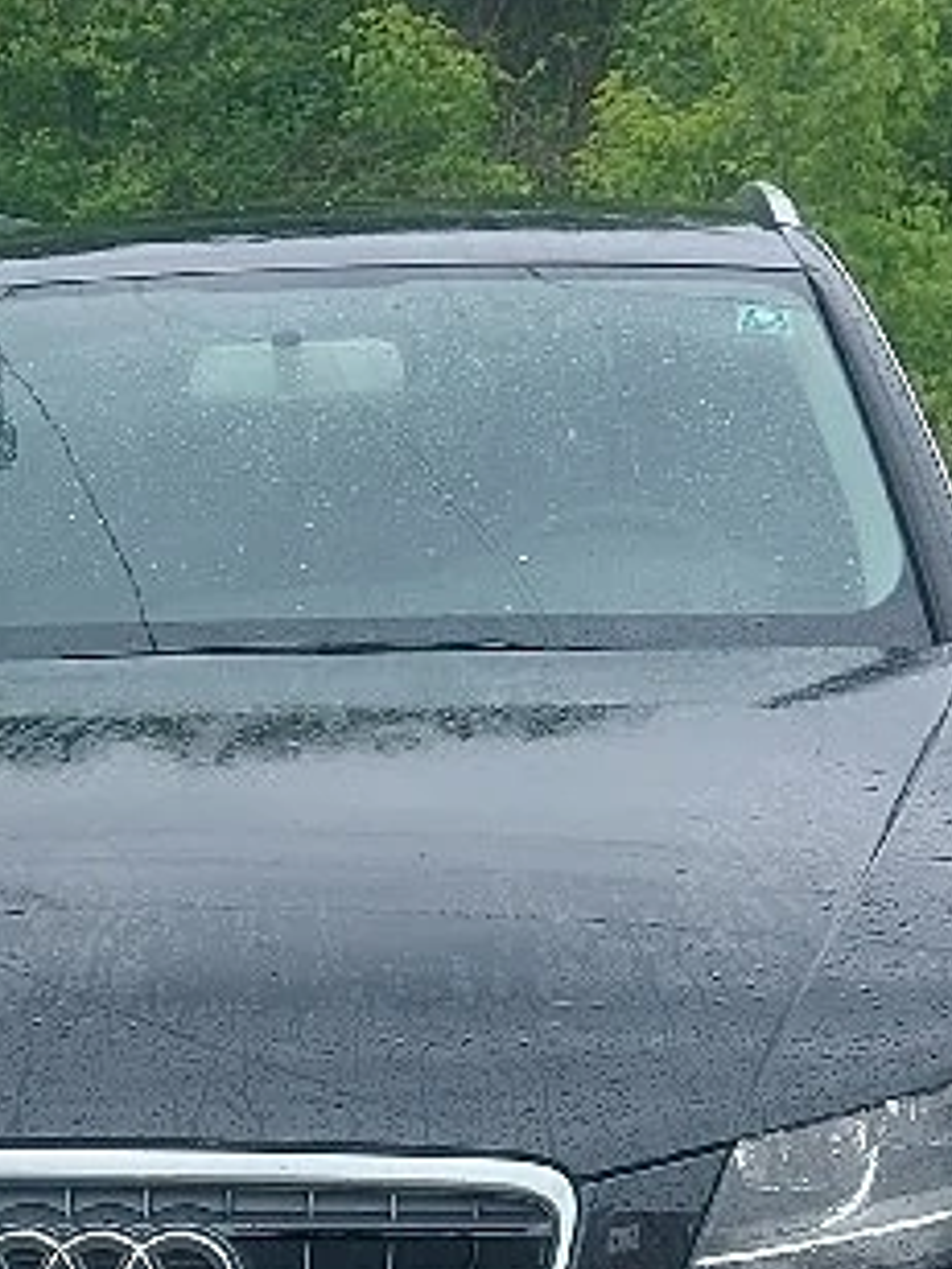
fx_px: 3814
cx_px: -33
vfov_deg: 18.3
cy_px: 1325
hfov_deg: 14.0
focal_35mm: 104
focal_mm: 5.23
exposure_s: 1/294
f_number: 1.8
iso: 32
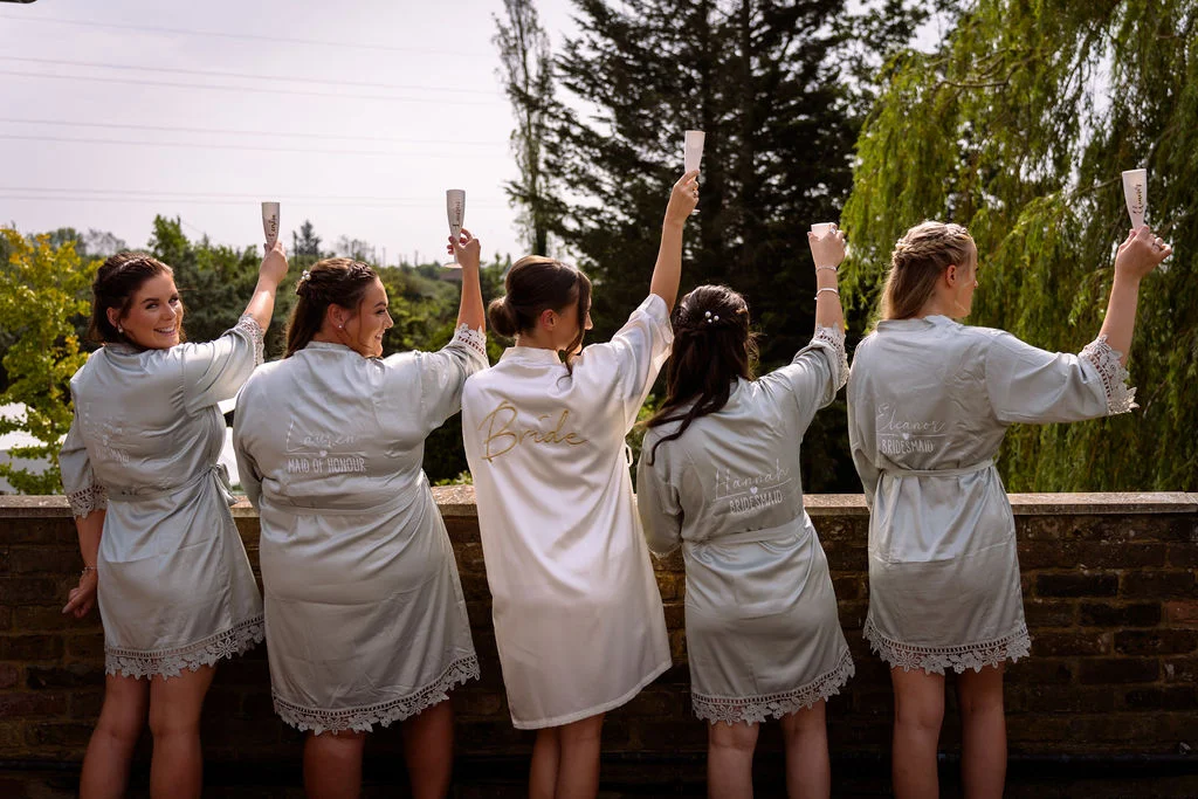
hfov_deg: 51.5
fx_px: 1241
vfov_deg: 35.7
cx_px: 590
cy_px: 408
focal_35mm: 37
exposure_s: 1/1250
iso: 100
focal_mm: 34
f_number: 2.8
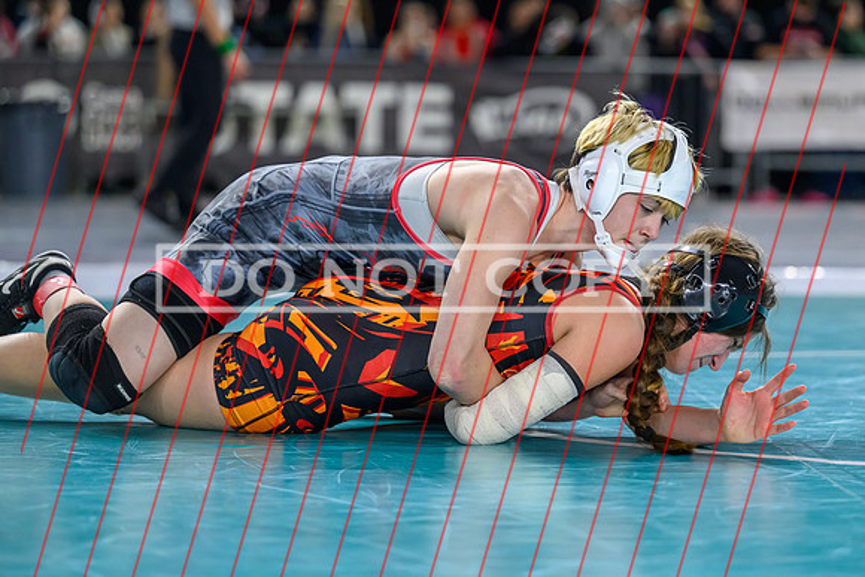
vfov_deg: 9.7
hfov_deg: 14.5
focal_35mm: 141
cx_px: 518
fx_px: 3397
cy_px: 236
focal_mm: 115
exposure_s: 1/800
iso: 2200
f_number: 2.8
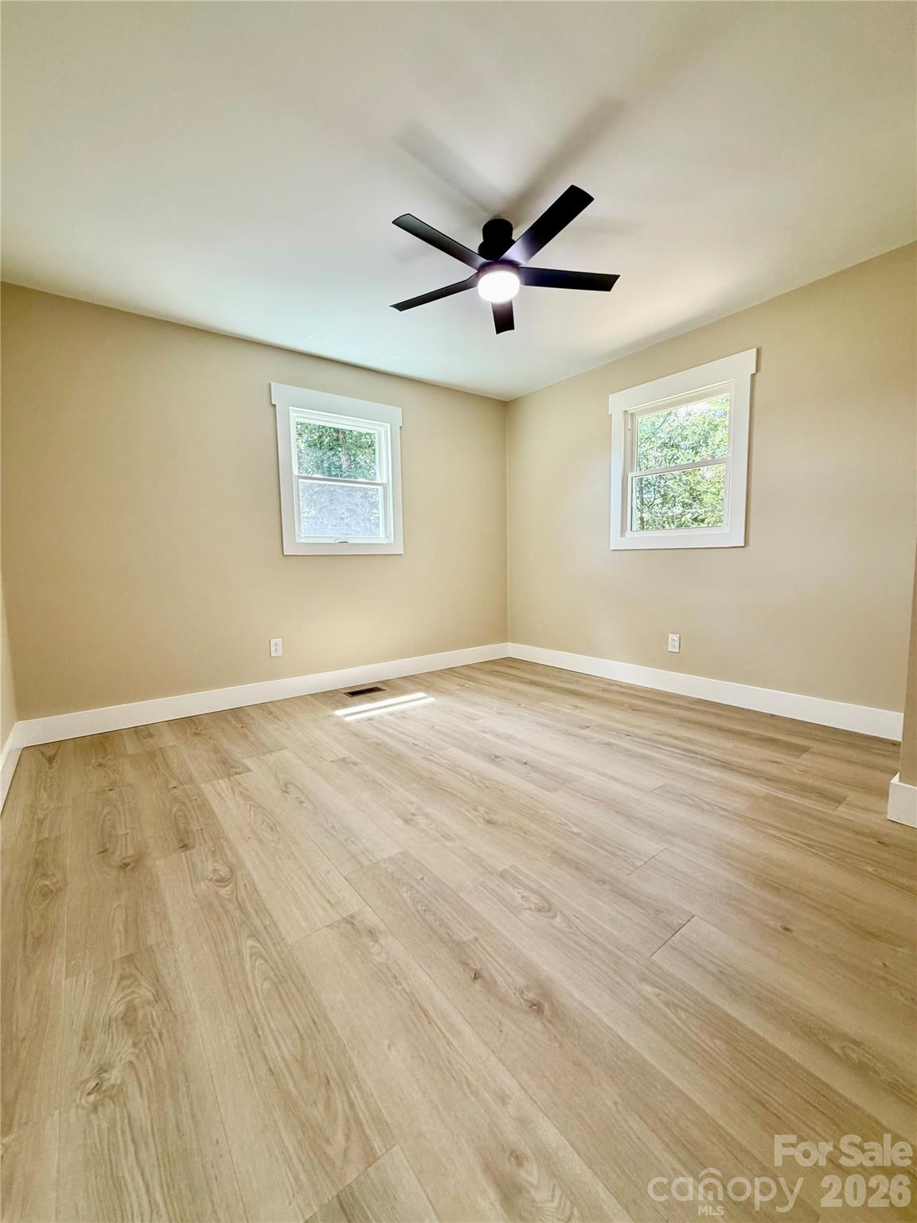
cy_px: 612
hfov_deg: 85.7
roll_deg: +1.0
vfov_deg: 102.1
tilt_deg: -6.3
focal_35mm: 14
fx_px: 494
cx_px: 458
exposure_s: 1/61
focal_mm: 2.22
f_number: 2.2
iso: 100
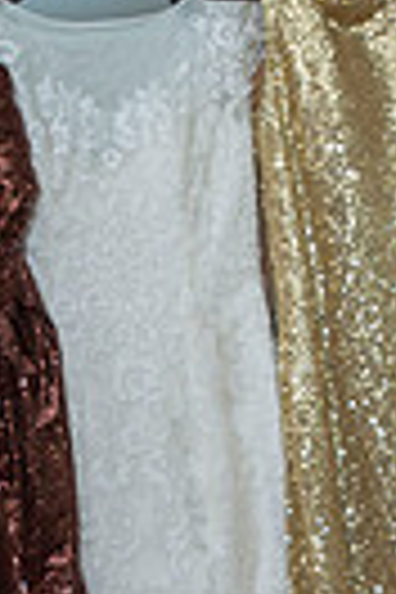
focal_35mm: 109
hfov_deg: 12.6
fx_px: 1798
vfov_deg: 18.1
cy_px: 657
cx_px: 155
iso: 1250
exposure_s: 1/320
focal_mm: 32
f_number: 4
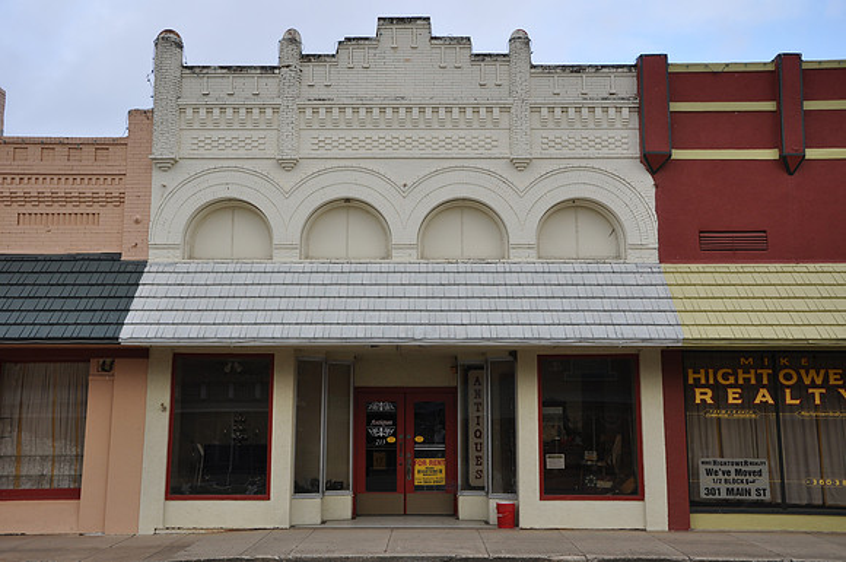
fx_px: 880
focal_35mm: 38
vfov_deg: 35.4
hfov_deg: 51.3
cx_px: 423
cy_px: 281
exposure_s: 1/50
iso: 200
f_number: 7.1
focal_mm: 25
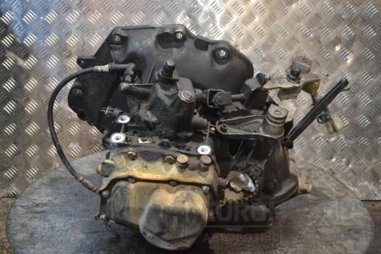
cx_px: 190
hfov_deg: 36.9
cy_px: 127
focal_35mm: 54
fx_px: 571
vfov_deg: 25.1
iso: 3200
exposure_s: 1/100
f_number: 5
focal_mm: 36
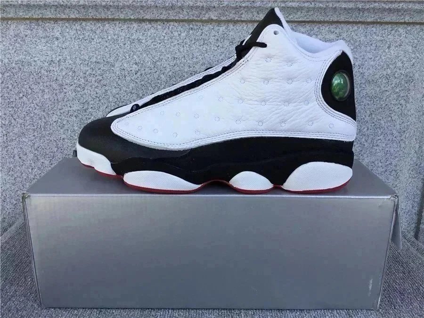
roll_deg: -0.1
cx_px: 212
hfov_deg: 58.4
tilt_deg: -16.3
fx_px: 380
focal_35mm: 31
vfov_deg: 45.4
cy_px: 159
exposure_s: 1/438
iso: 25
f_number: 2.4
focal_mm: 3.3
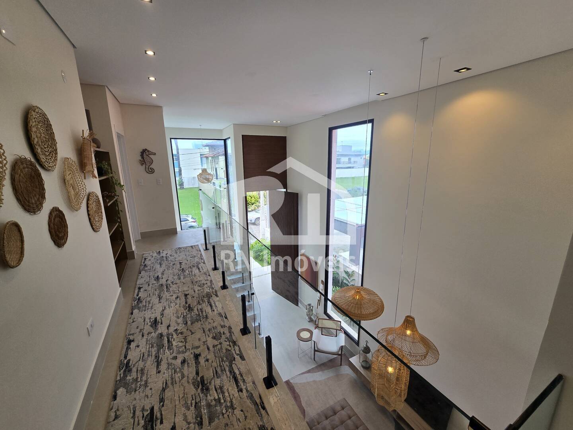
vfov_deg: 89.9
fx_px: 215
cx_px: 286
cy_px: 215
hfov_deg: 106.2
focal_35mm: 13
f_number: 2.2
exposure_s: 1/172
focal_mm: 2.2
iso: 50
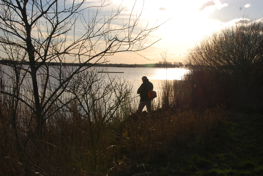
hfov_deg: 35.0
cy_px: 88
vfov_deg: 23.8
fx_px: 417
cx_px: 132
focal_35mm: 57
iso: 100
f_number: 11
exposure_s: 1/200
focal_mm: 38
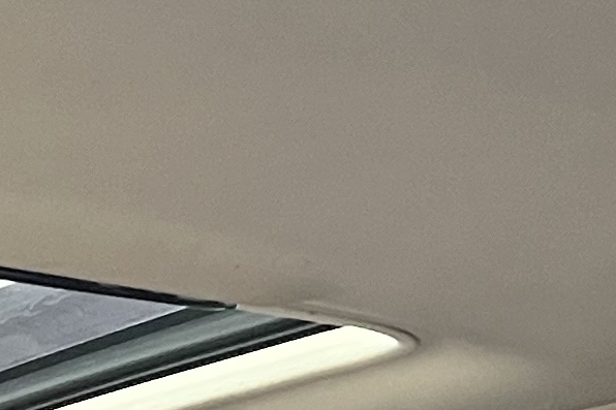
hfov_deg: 11.2
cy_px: 88
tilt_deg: +16.4
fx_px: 3130
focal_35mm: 183
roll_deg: +1.7
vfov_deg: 7.5
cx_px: 353
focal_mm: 5.1
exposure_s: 1/50
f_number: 1.6
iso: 320
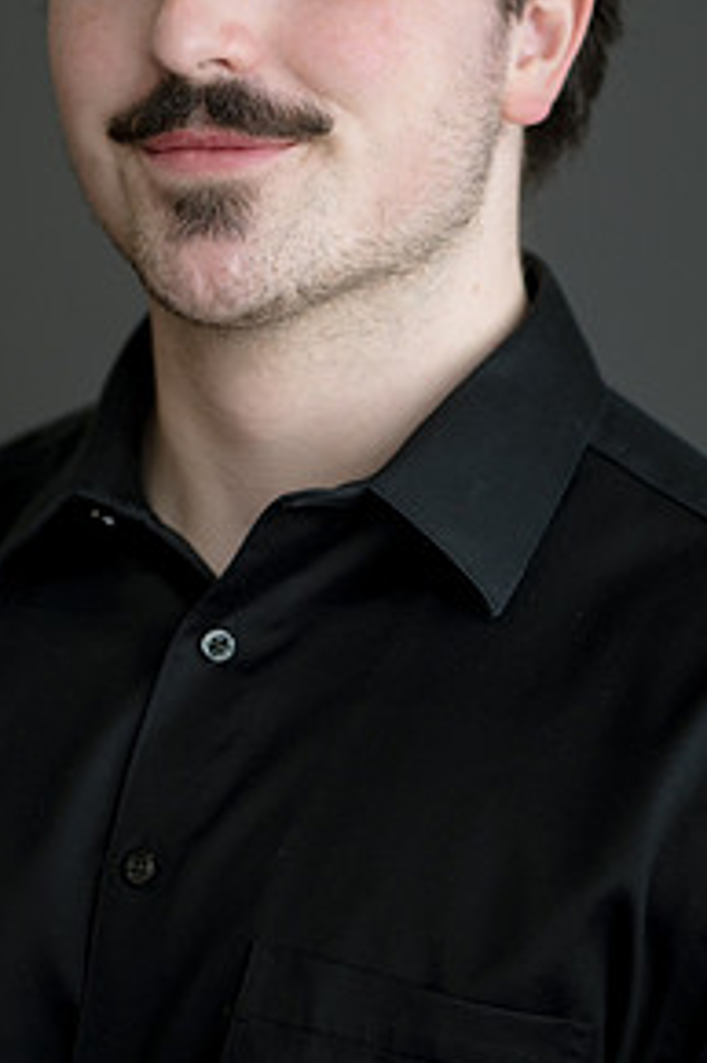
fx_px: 4807
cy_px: 264
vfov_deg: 12.6
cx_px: 271
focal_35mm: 163
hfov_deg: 8.4
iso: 560
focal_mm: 105
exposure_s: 1/160
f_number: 3.2
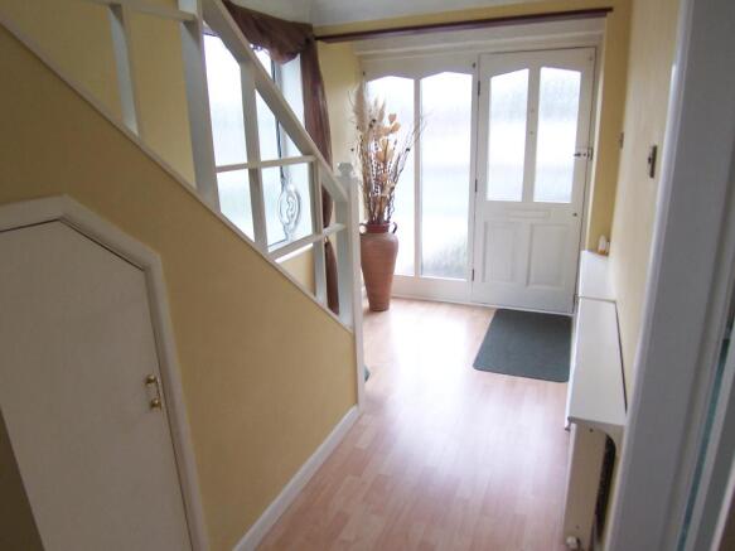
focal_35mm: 23
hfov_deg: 73.9
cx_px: 368
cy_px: 276
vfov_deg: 58.9
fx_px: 488
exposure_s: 1/30
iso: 100
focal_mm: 3.8
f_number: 2.8
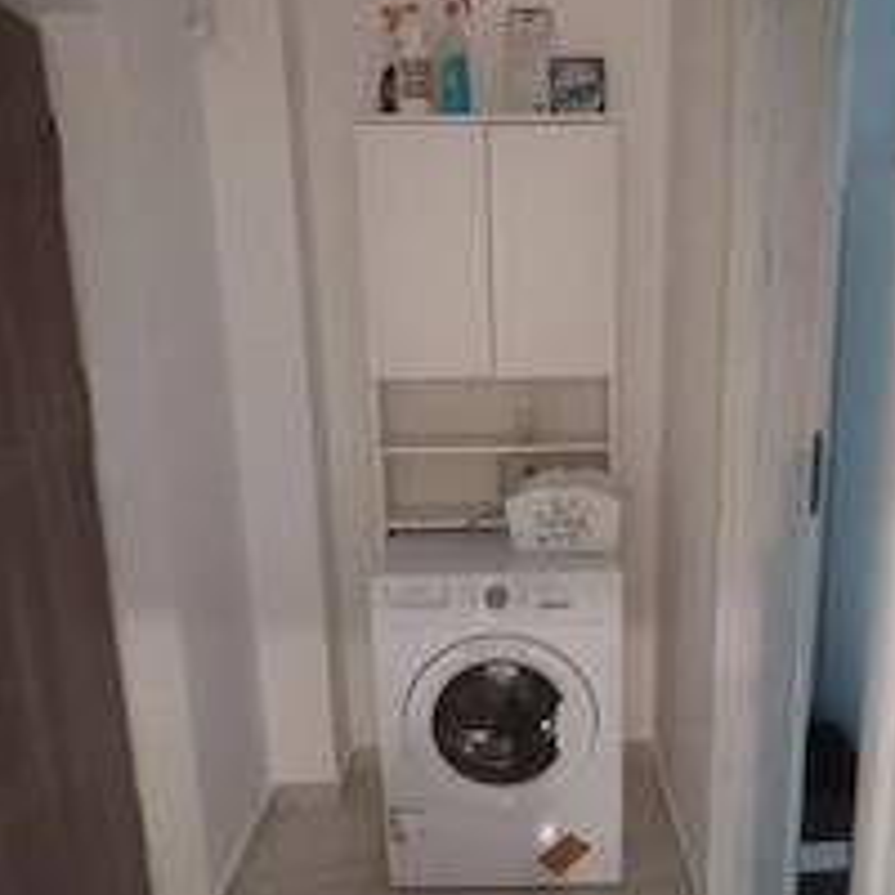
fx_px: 878
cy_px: 501
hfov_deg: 53.8
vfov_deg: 53.9
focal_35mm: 30
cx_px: 524
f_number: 2.2
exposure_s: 1/20
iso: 2245
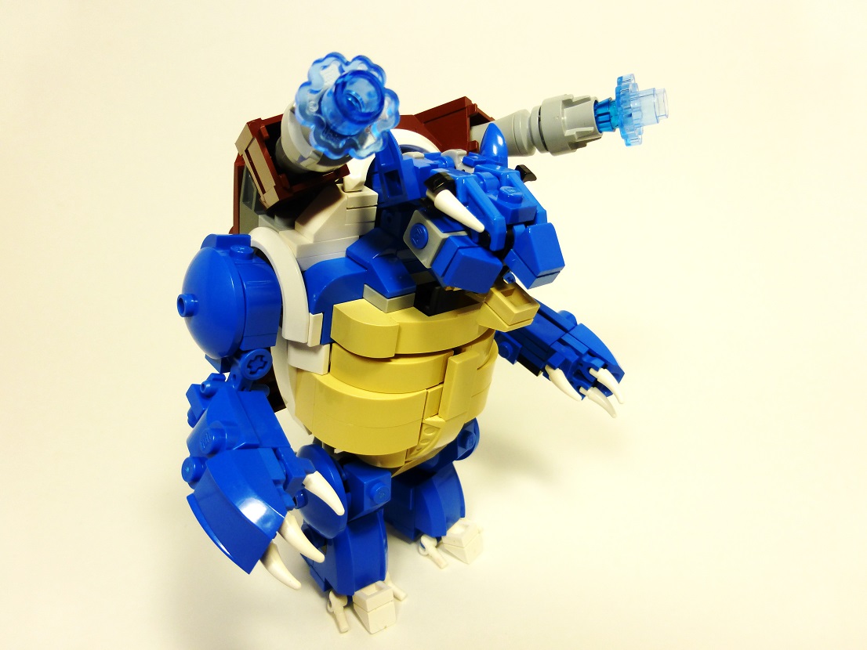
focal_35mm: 26
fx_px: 651
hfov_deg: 67.3
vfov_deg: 53.1
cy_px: 325
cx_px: 434
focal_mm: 4.4
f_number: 3.3
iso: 100
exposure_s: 1/100
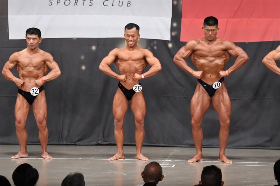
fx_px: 1570
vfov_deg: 6.8
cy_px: 93
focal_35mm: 202
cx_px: 140
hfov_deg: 10.2
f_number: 5.6
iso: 6400
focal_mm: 135
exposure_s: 1/400
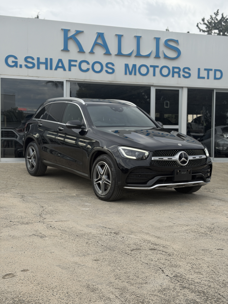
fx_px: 422
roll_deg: -0.9
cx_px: 114
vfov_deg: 39.7
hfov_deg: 30.3
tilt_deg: -1.4
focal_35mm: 48
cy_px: 152
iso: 64
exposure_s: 1/1678
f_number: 1.78
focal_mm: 6.76
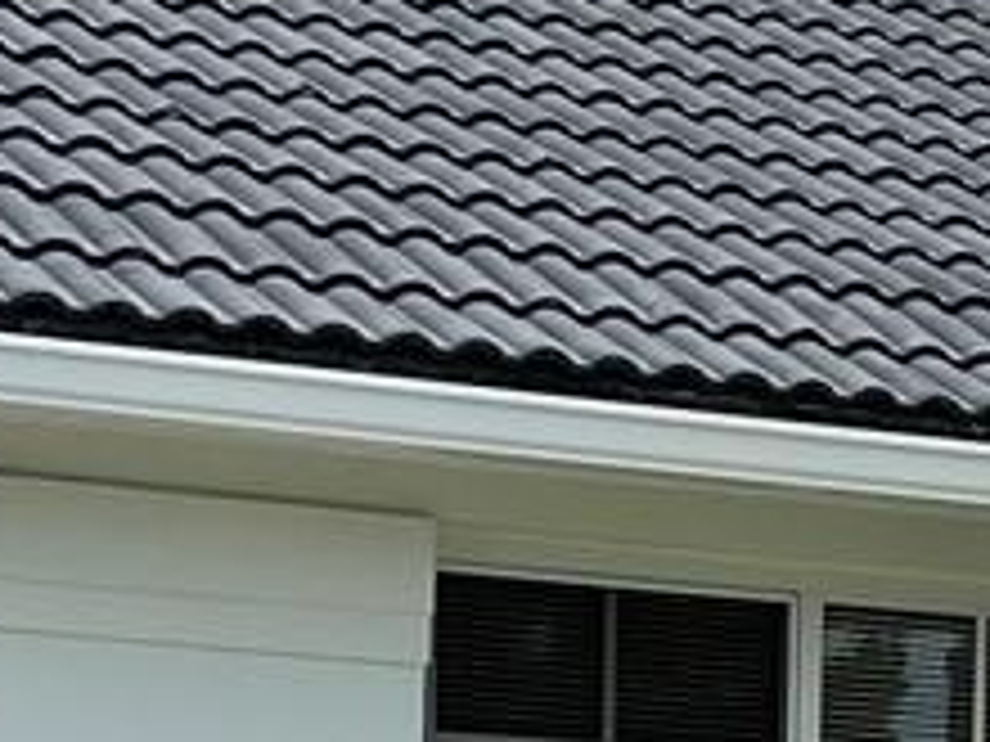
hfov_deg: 10.2
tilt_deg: -4.0
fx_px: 5405
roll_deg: -2.1
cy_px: 1444
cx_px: 1372
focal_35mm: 189
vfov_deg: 7.6
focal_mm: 4.2
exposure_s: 1/3861
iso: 32
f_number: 1.6
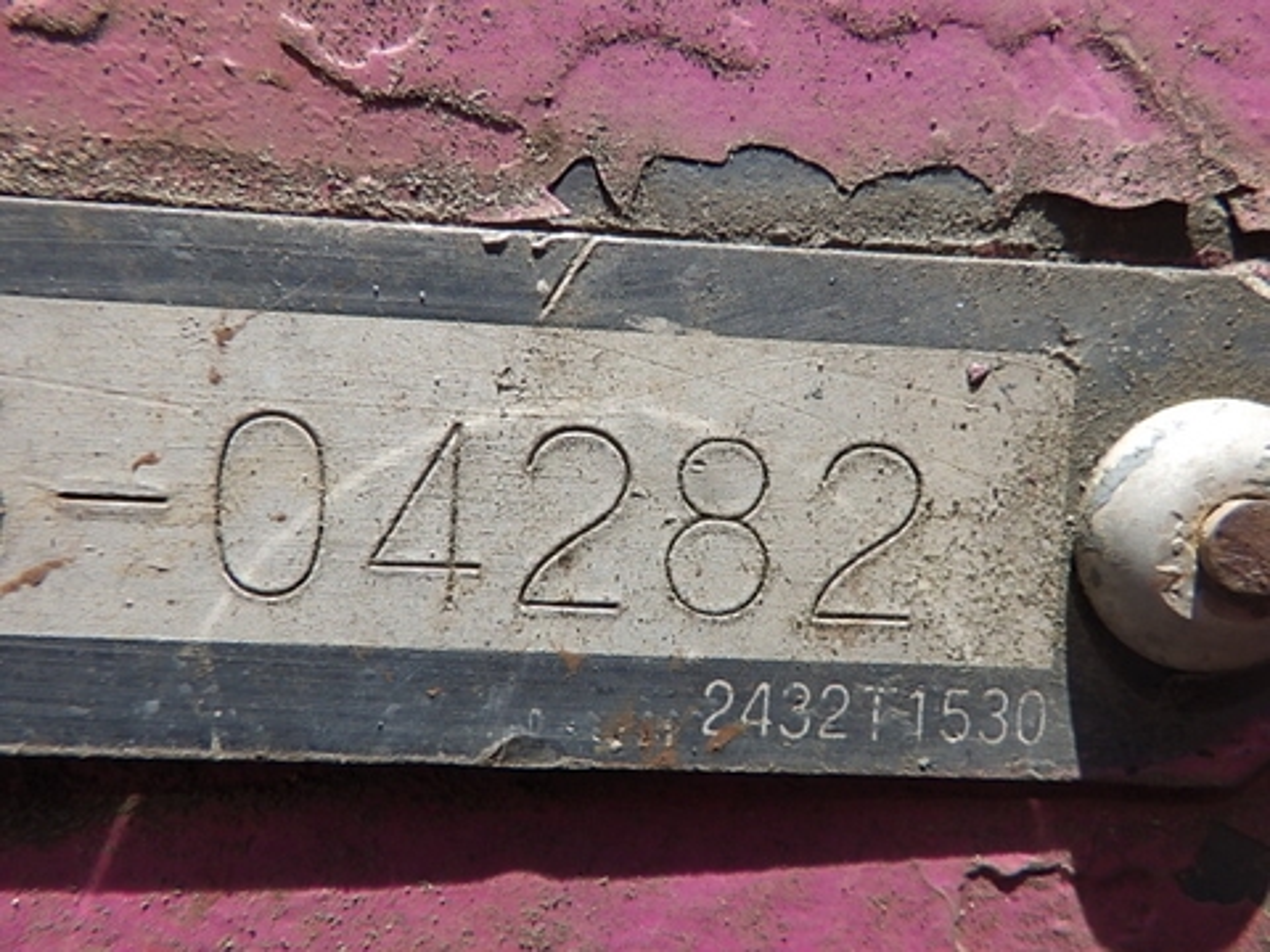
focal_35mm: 34
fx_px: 1247
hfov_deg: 54.0
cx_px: 635
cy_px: 476
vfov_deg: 41.8
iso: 125
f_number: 4.6
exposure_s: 1/400
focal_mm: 6.1
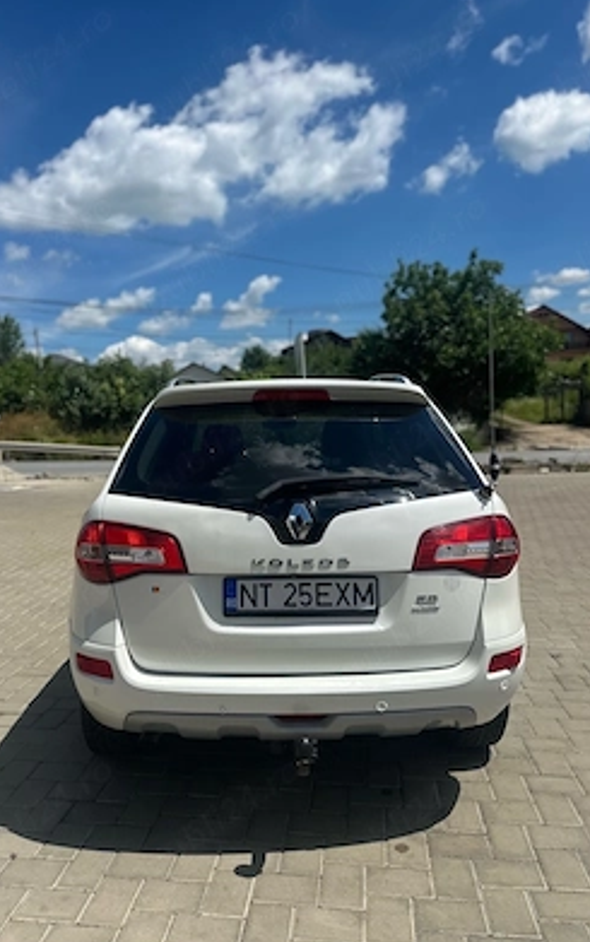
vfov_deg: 70.4
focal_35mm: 26
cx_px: 270
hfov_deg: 47.6
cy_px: 472
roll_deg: +3.9
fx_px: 668
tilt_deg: -5.3
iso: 80
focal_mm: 6.86
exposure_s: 1/7576
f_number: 1.78
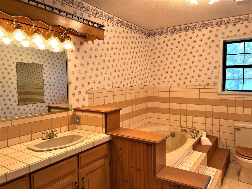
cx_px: 126
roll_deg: +1.5
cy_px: 94
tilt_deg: -4.6
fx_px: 189
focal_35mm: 26
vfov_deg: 53.1
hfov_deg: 67.3
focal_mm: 5.1
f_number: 1.6
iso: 125
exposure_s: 1/120
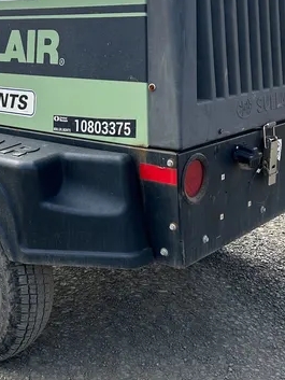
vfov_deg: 35.4
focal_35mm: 54
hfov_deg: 26.6
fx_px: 592
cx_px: 66
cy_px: 156
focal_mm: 5.7
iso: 50
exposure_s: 1/2008
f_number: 1.5
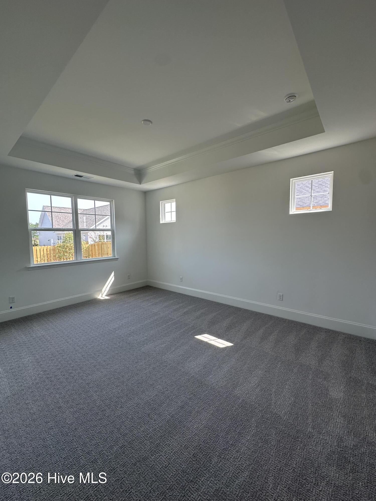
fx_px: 203
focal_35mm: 14
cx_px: 188
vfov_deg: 102.1
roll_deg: -0.2
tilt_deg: -4.0
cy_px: 250
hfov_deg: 85.7
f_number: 2.2
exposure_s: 1/135
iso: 40
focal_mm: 2.22
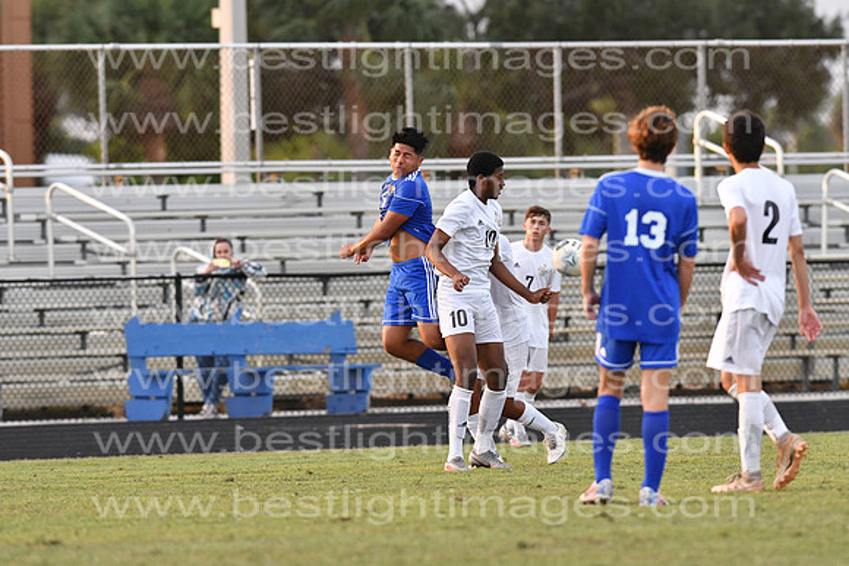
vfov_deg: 3.1
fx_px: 10614
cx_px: 424
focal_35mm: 450
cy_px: 283
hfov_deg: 4.6
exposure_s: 1/1000
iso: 1600
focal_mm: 300
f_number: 4
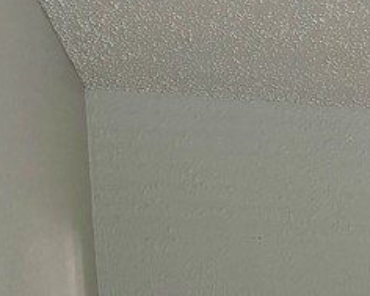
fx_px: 1205
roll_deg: +1.5
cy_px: 509
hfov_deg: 14.2
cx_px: 770
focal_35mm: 110
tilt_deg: -4.6
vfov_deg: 12.9
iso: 200
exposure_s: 1/60
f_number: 1.6
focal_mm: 5.96
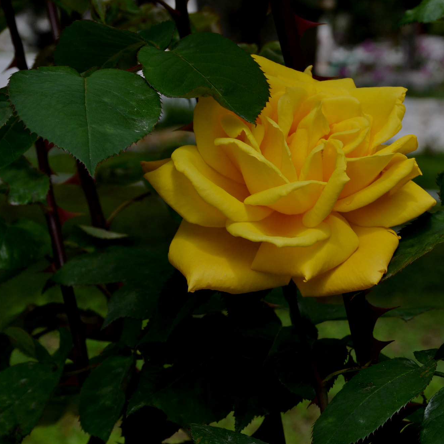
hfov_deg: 14.7
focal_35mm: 118
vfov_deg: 14.8
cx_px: 322
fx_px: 1712
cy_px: 226
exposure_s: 1/125
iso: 100
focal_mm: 60
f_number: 14
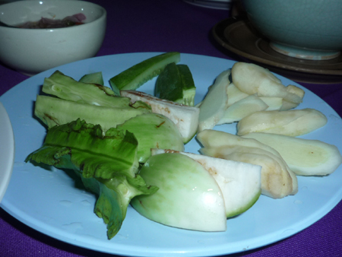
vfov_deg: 38.7
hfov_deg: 50.1
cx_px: 171
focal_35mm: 37
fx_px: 366
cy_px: 128
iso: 100
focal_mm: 4.4
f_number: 4
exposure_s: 1/30
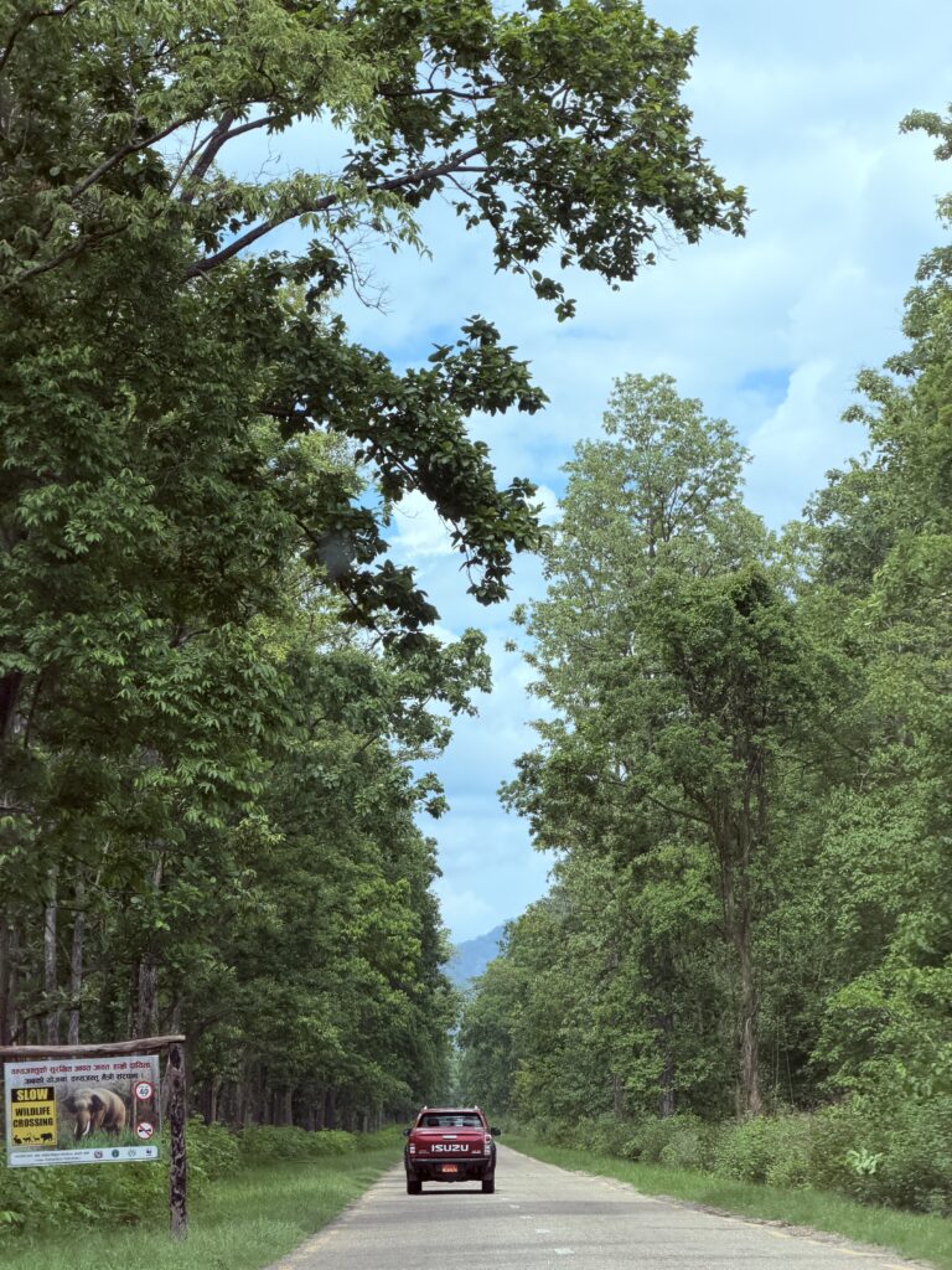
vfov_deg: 19.6
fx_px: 3667
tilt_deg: +9.5
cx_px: 476
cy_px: 635
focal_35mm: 100
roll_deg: +0.9
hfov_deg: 14.8
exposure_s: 1/638
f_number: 2.8
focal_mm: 16.89
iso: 40
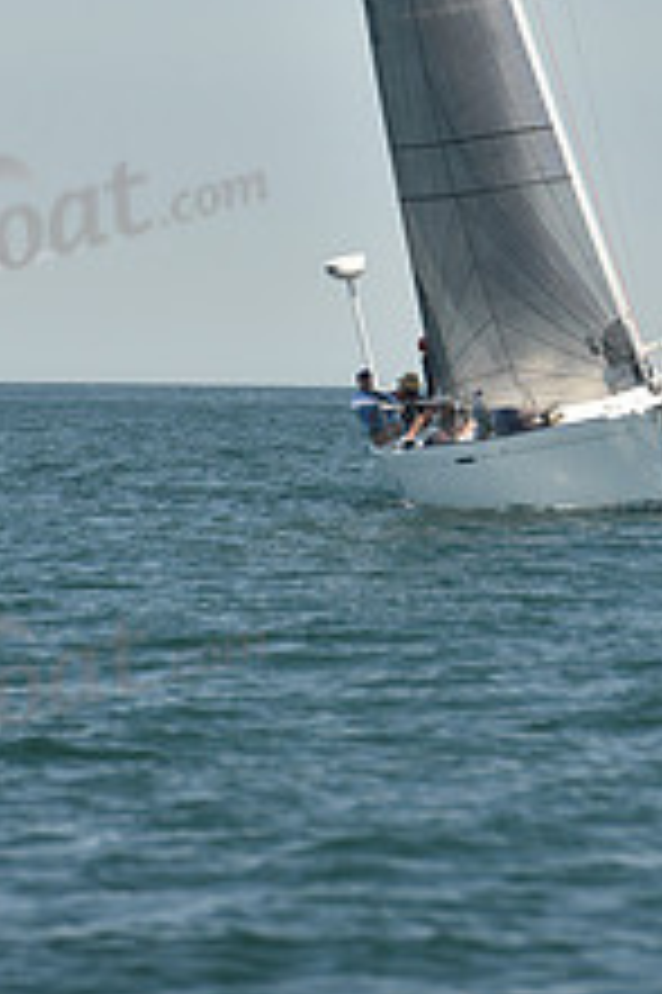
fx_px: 14530
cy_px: -45
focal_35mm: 526
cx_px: 502
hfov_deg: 2.6
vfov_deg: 3.9
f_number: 5
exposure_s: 1/640
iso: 250
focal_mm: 200
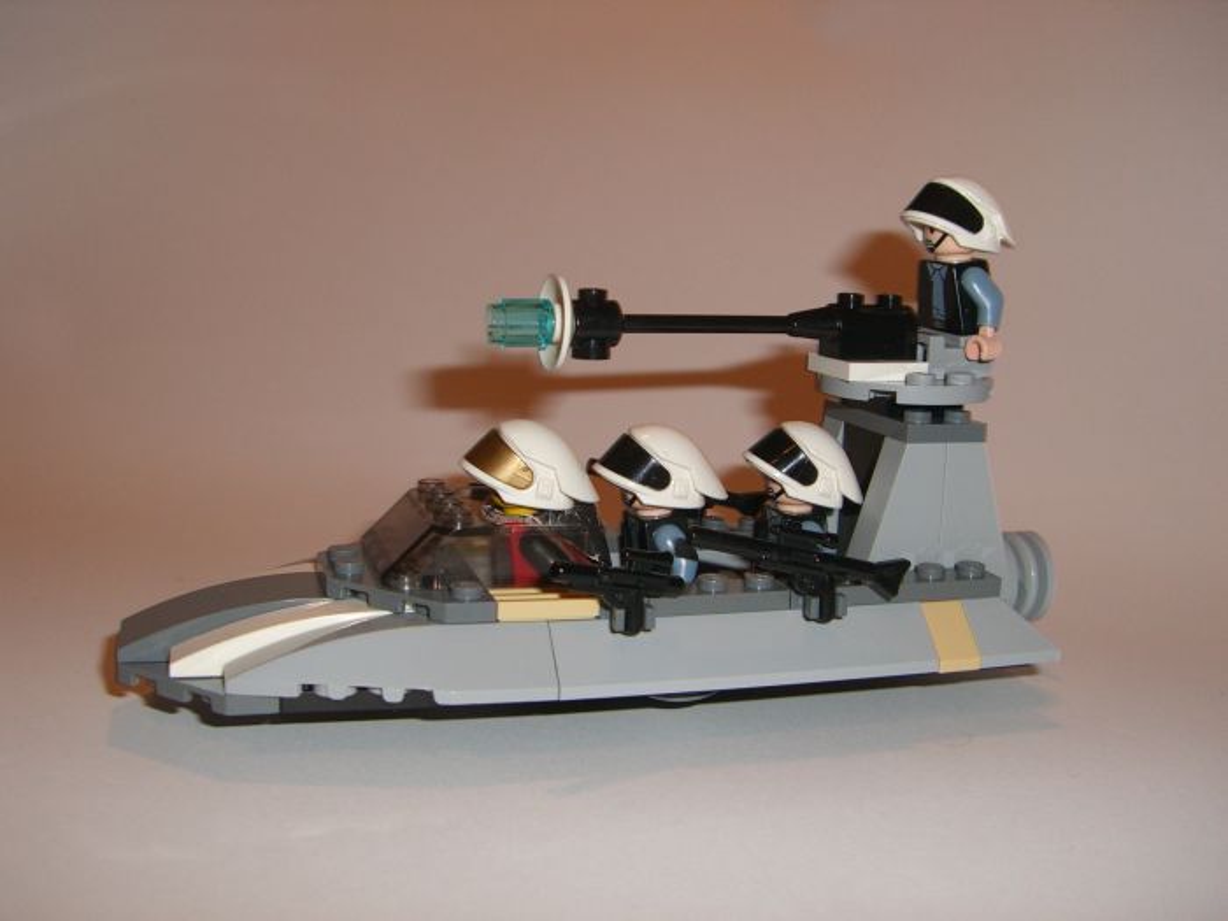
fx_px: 1348
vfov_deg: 37.7
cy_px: 460
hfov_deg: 49.0
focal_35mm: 38
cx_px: 614
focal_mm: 6.2
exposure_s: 1/60
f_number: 2.7
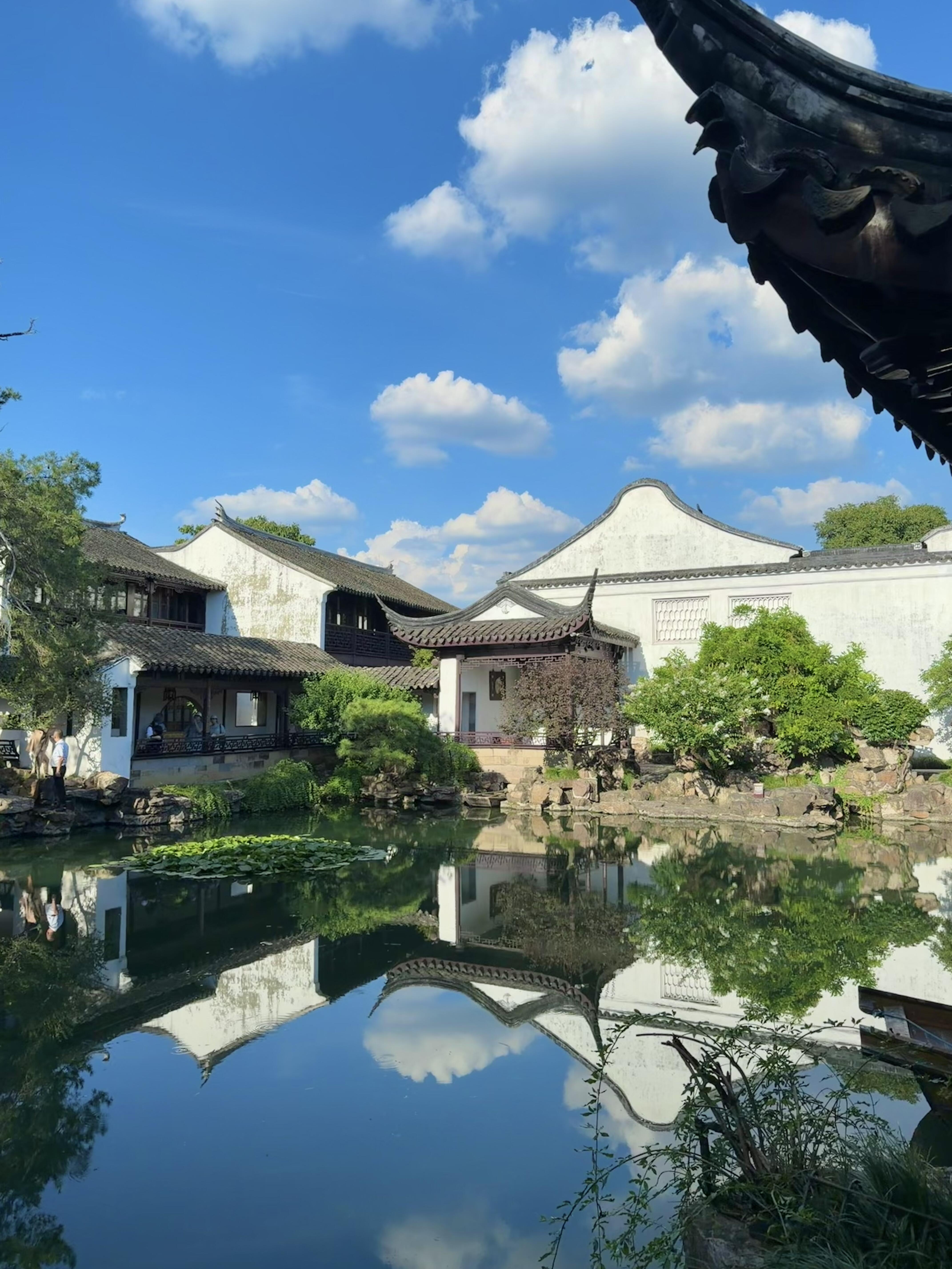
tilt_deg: +5.6
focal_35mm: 24
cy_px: 634
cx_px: 476
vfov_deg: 71.6
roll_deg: -0.9
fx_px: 880
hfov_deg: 56.8
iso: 80
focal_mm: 6.76
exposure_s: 1/4975
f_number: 1.78
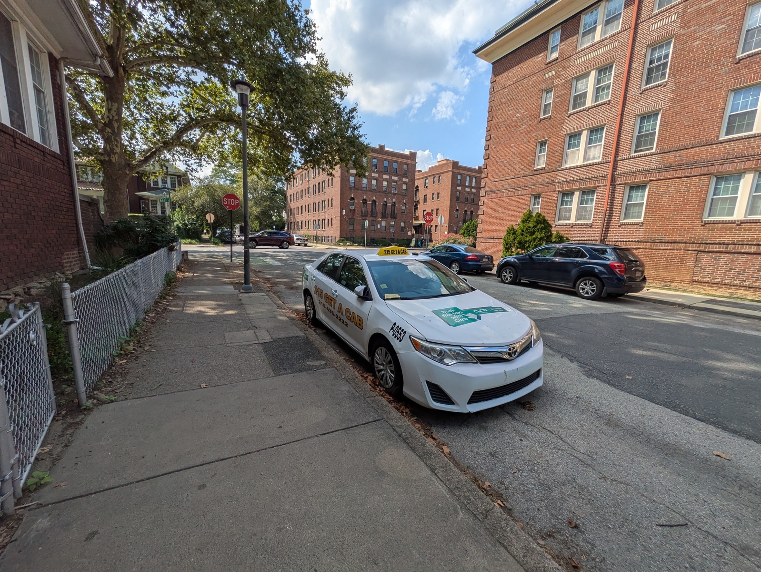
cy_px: 286
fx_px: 308
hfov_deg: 102.0
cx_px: 380
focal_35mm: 14
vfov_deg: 85.7
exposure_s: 1/1887
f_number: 2.2
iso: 48
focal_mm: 1.83
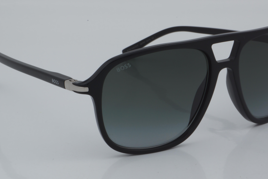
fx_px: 756
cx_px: 148
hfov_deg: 20.1
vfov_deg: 13.5
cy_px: 82
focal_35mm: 102
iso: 100
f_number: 32
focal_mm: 55
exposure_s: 1/4
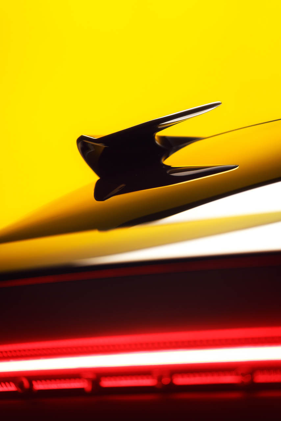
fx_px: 1357
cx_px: 140
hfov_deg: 11.8
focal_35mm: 116
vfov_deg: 17.6
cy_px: 210
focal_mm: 116
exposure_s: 1/4
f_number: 2.8
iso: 100
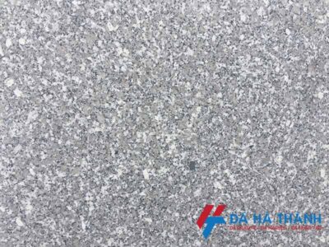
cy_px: 124
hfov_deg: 61.7
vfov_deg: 48.2
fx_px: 276
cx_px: 164
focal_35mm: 29
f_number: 2.2
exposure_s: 1/494
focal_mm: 4.15
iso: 32
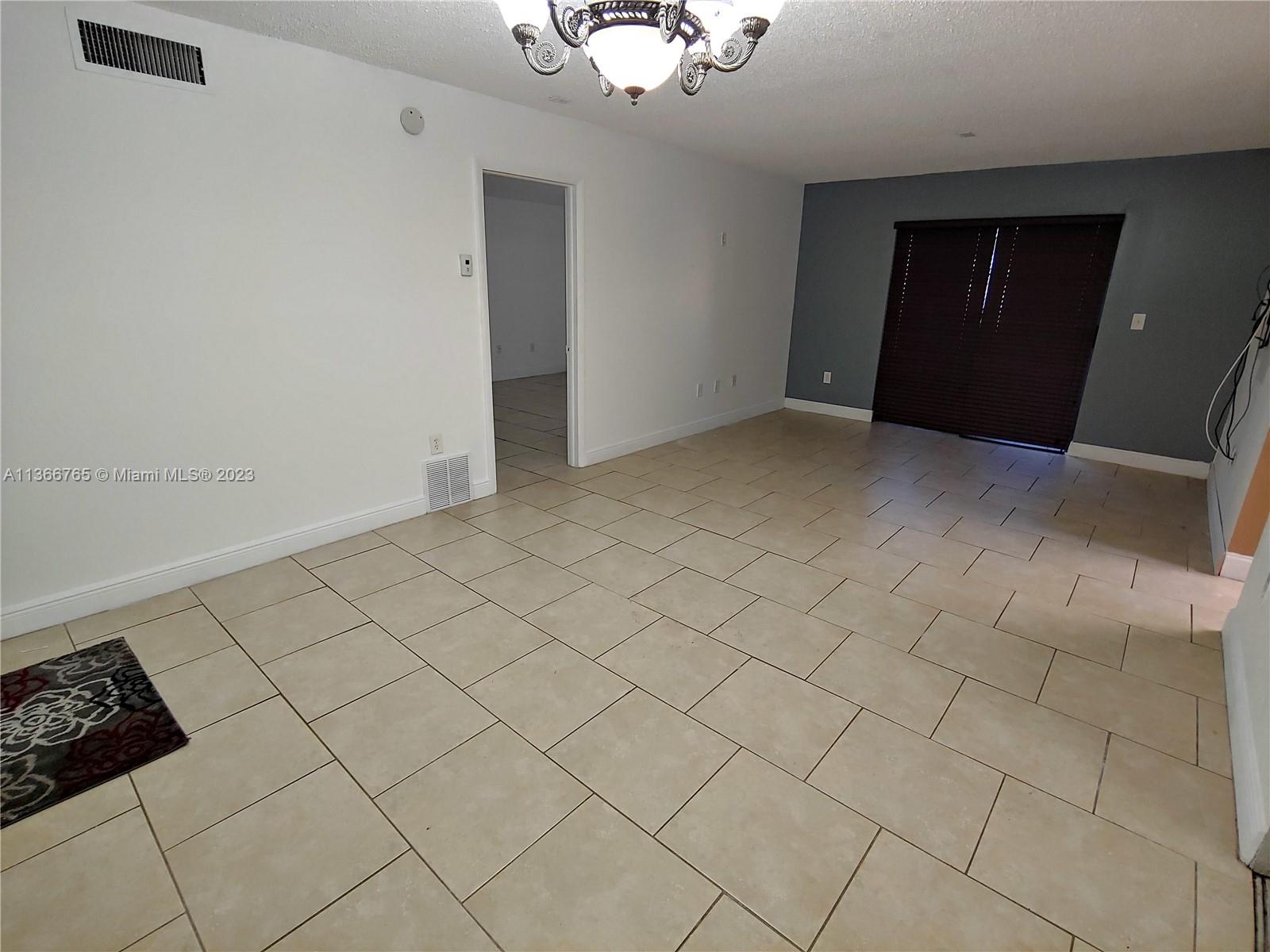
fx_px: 587
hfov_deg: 94.5
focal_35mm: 16
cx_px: 635
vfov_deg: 78.1
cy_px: 476
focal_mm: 2.18
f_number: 1.9
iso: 150
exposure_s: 1/30
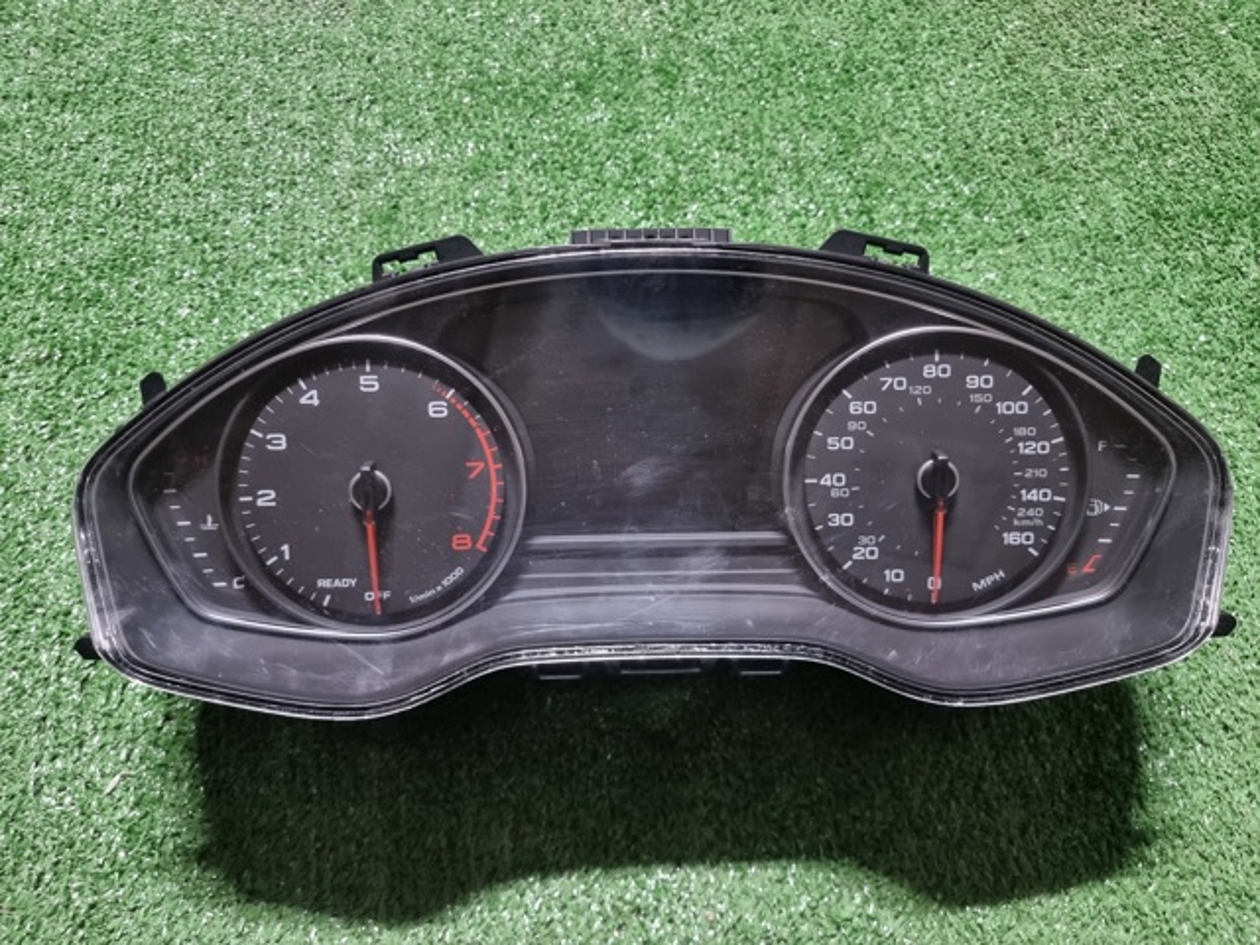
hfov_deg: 71.6
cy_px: 472
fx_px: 874
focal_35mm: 24
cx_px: 630
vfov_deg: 56.8
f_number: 1.8
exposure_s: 1/24
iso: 640
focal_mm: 6.7
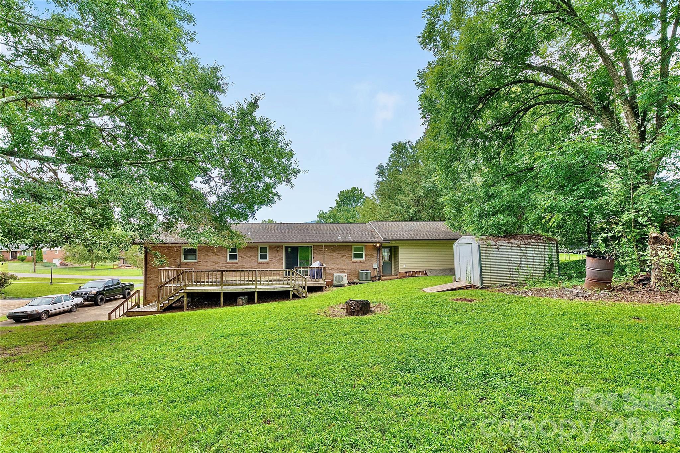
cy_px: 226
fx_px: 283
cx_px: 340
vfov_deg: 77.3
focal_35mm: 15
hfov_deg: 100.4
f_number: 8
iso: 400
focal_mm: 10
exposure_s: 1/13
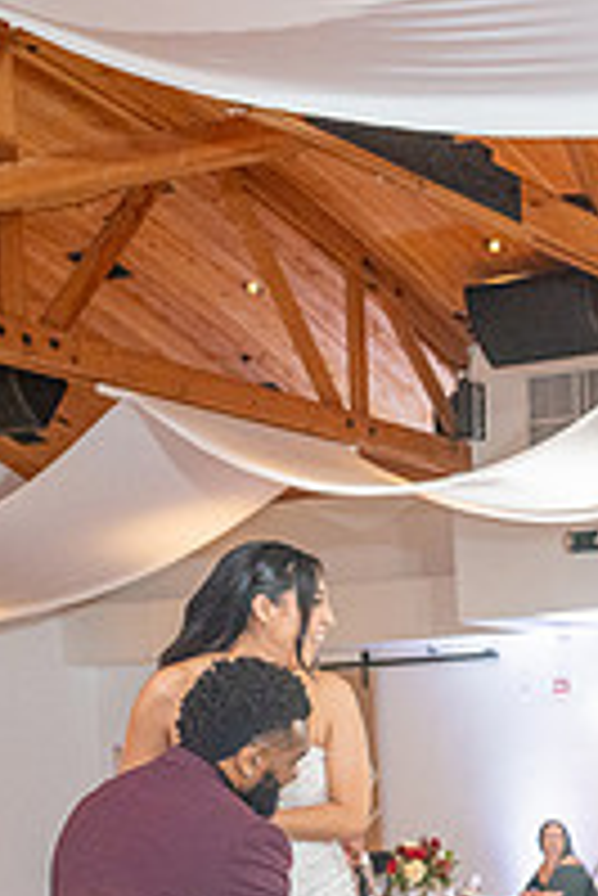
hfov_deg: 17.3
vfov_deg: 27.5
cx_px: 940
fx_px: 1741
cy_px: 858
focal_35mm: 70
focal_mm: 24
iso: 2000
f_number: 3.5
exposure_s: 1/200
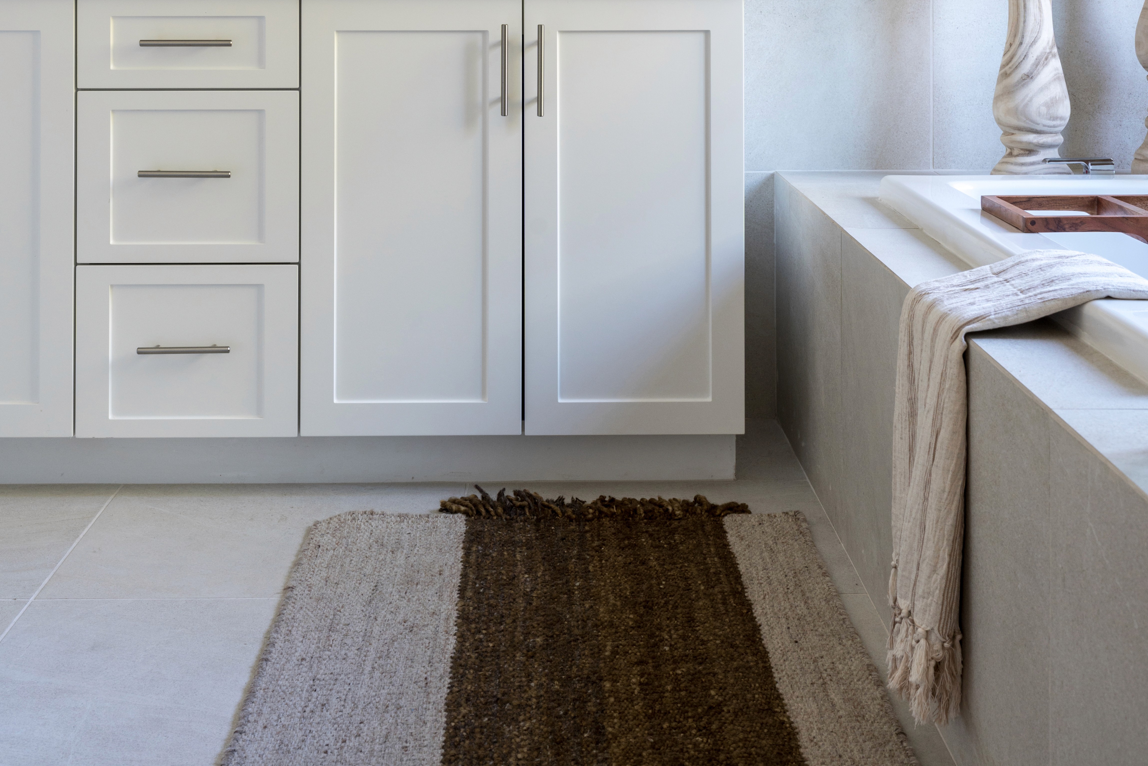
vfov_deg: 22.2
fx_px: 1849
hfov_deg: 34.5
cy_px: -55
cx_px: 580
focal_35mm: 58
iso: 400
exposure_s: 1/4
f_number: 9
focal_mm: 38
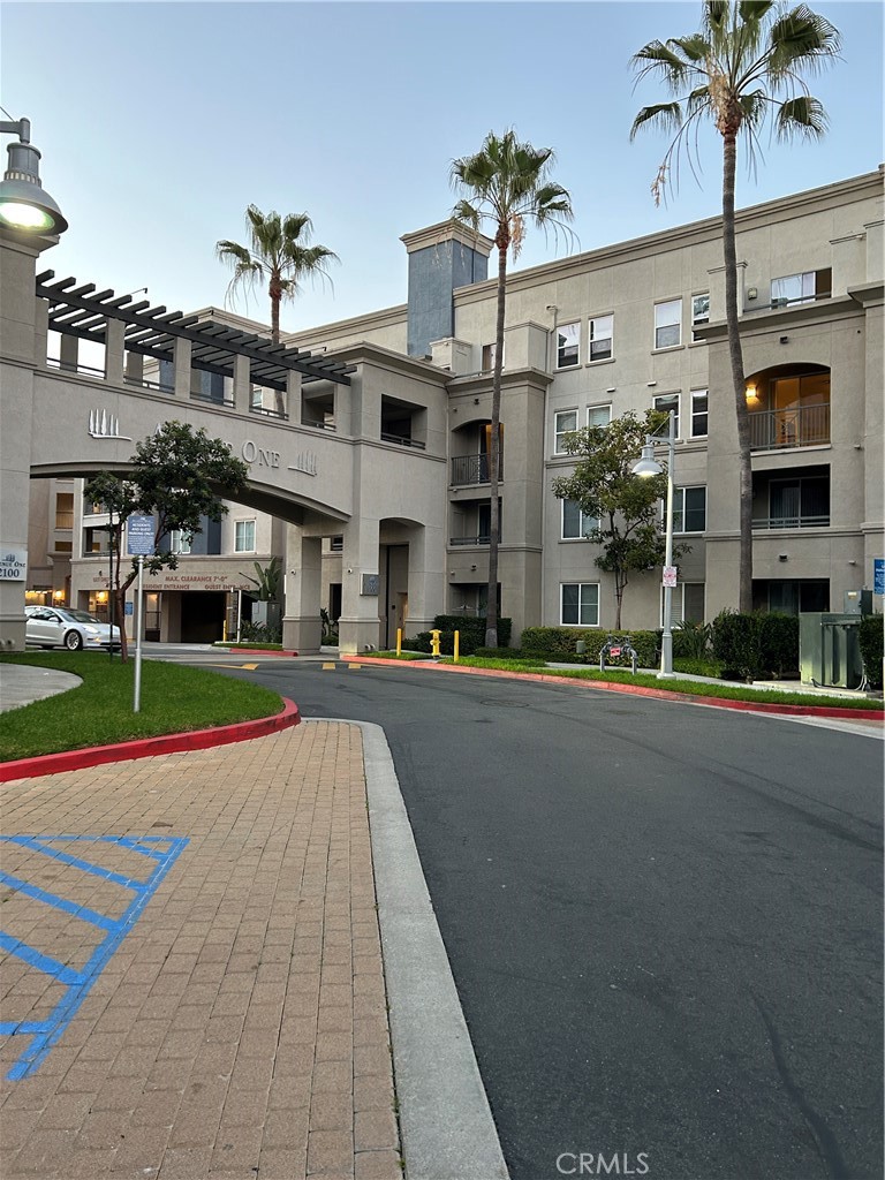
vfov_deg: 67.3
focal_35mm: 26
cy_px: 590
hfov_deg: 53.1
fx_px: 886
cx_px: 442
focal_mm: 5.7
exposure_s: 1/60
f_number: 1.5
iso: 160
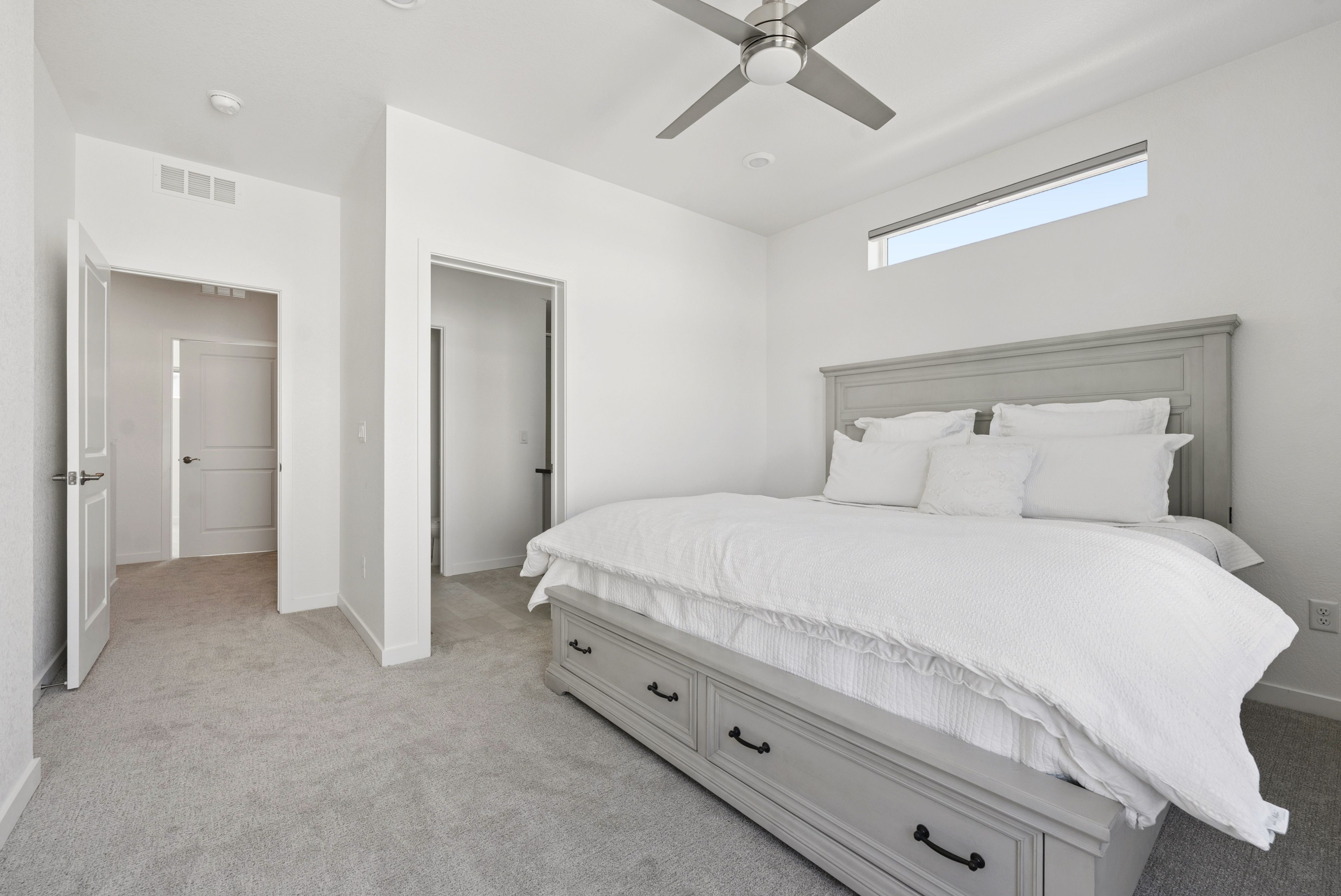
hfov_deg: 100.4
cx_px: 670
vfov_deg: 77.4
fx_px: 559
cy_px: 448
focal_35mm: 15
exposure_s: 1/100
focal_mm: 15
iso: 500
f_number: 8
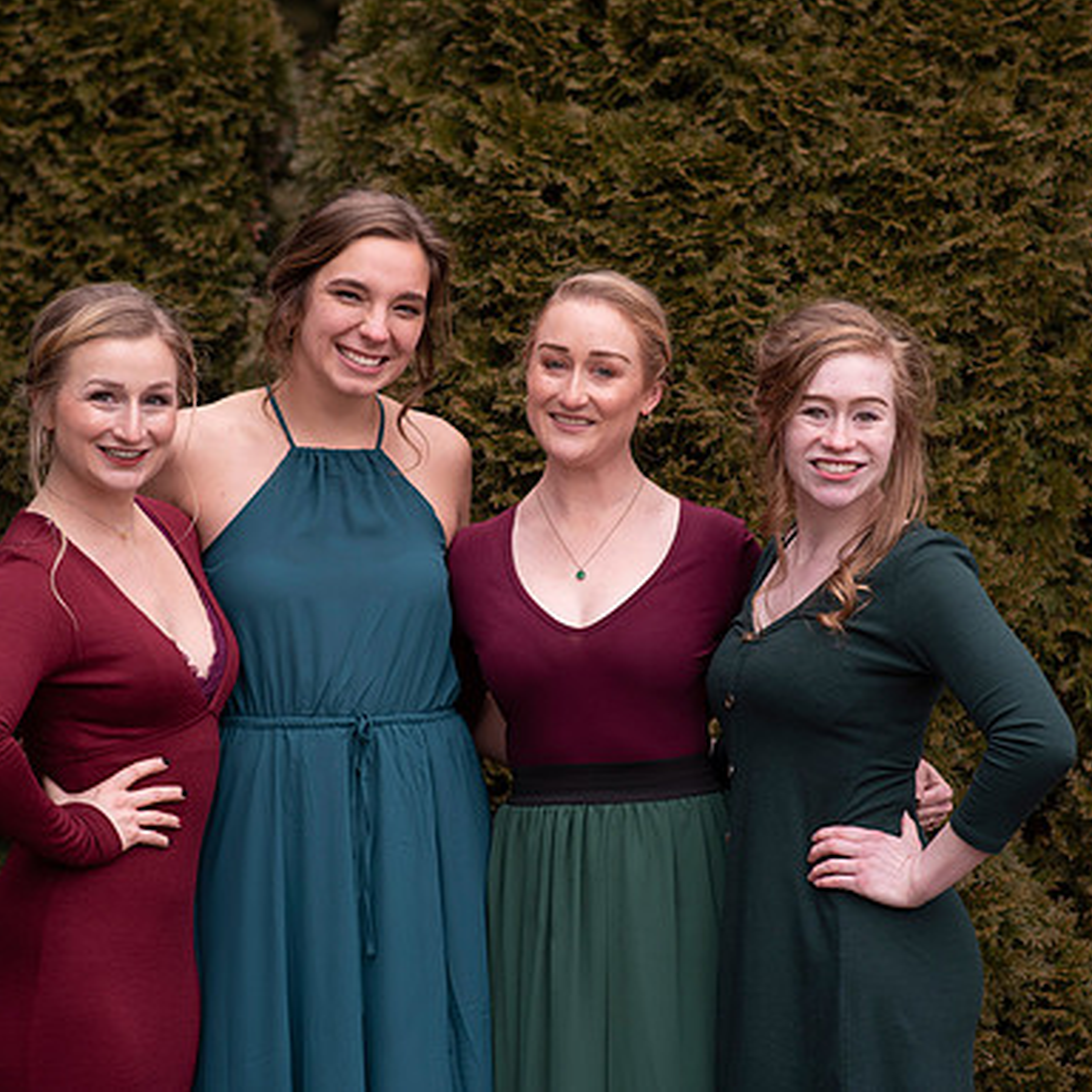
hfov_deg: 16.0
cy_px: 545
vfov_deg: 16.0
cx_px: 458
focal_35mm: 109
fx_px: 3890
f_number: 2.5
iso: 100
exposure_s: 1/125
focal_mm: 85
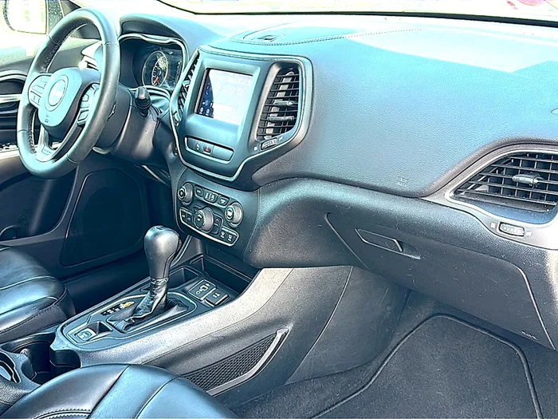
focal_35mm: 34
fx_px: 548
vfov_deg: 41.8
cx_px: 279
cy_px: 210
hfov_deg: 54.0
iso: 125
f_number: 1.78
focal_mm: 6.86
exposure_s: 1/204
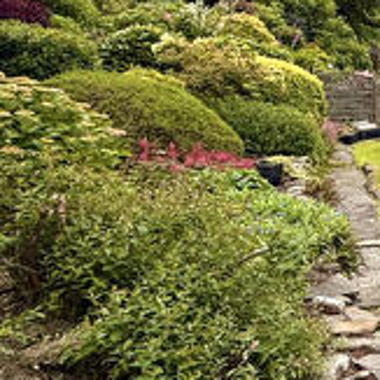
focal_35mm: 53
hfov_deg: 21.8
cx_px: 667
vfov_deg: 31.9
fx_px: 658
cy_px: 125
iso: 50
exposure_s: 1/1848
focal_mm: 2.22
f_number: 2.2
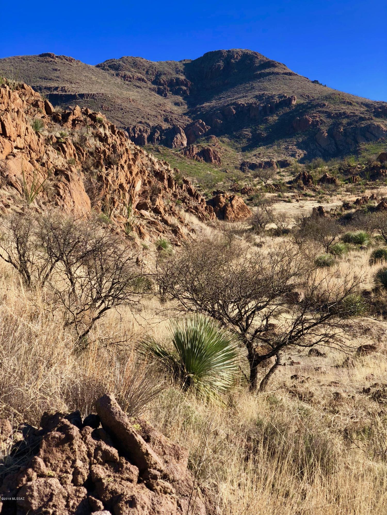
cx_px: 194
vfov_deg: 36.8
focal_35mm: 52
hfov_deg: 28.0
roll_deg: +1.2
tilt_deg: -1.1
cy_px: 258
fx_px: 775
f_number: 2.4
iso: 16
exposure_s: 1/533
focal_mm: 6
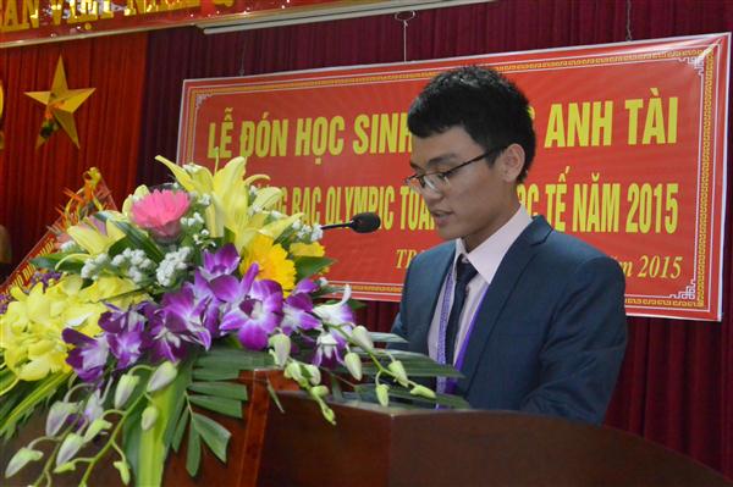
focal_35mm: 47
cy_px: 244
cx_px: 366
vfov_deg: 28.6
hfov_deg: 41.9
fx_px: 956
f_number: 4.5
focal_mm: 17.5
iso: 2500
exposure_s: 1/60
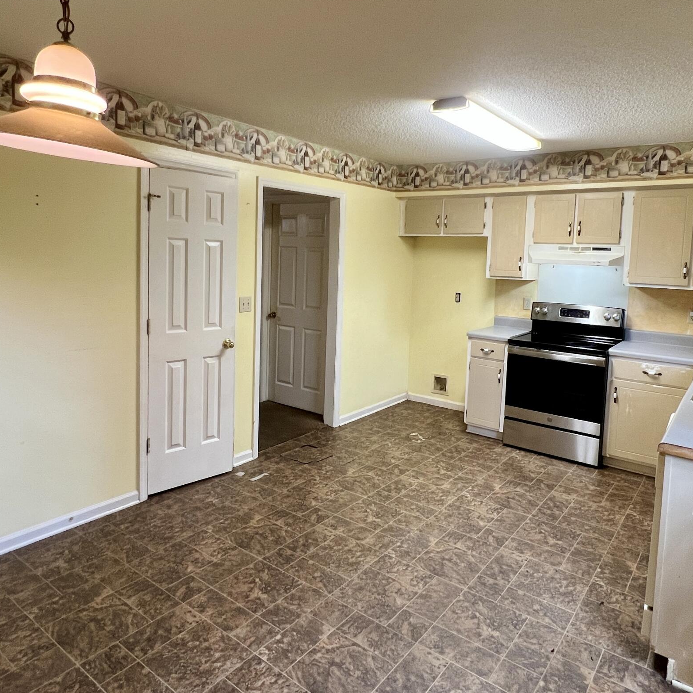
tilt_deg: -5.4
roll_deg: -2.1
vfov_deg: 69.3
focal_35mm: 22
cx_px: 361
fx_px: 498
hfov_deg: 69.6
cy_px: 300
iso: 125
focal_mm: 1.57
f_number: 1.8
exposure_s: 1/60
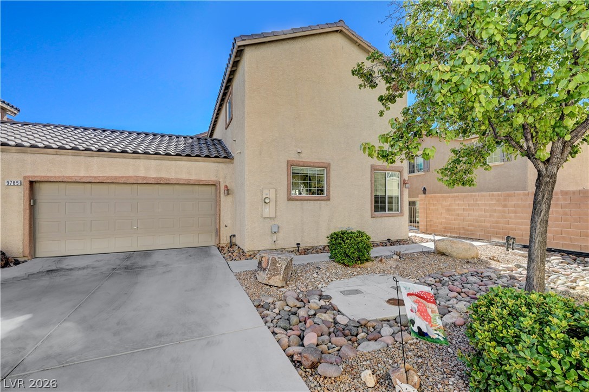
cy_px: 196
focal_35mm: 16
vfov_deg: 75.4
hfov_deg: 98.6
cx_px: 294
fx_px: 253
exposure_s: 1/500
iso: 800
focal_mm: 15.5
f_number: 8
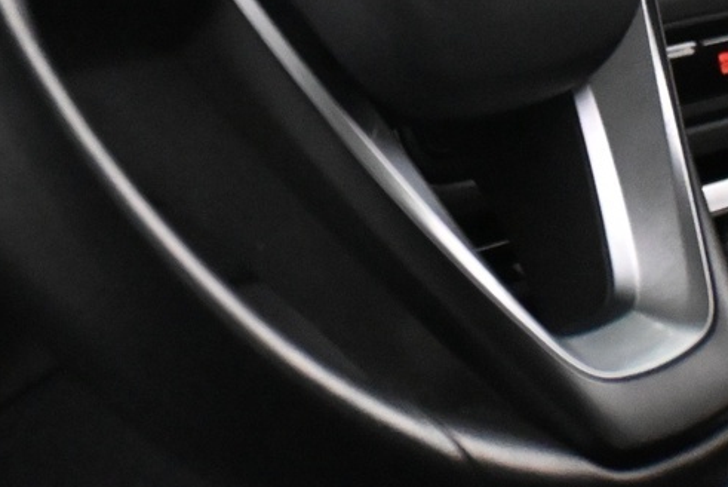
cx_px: 154
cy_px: -233
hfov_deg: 16.4
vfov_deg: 10.7
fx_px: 2502
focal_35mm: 124
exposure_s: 1/60
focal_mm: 25
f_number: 4.2
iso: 7200
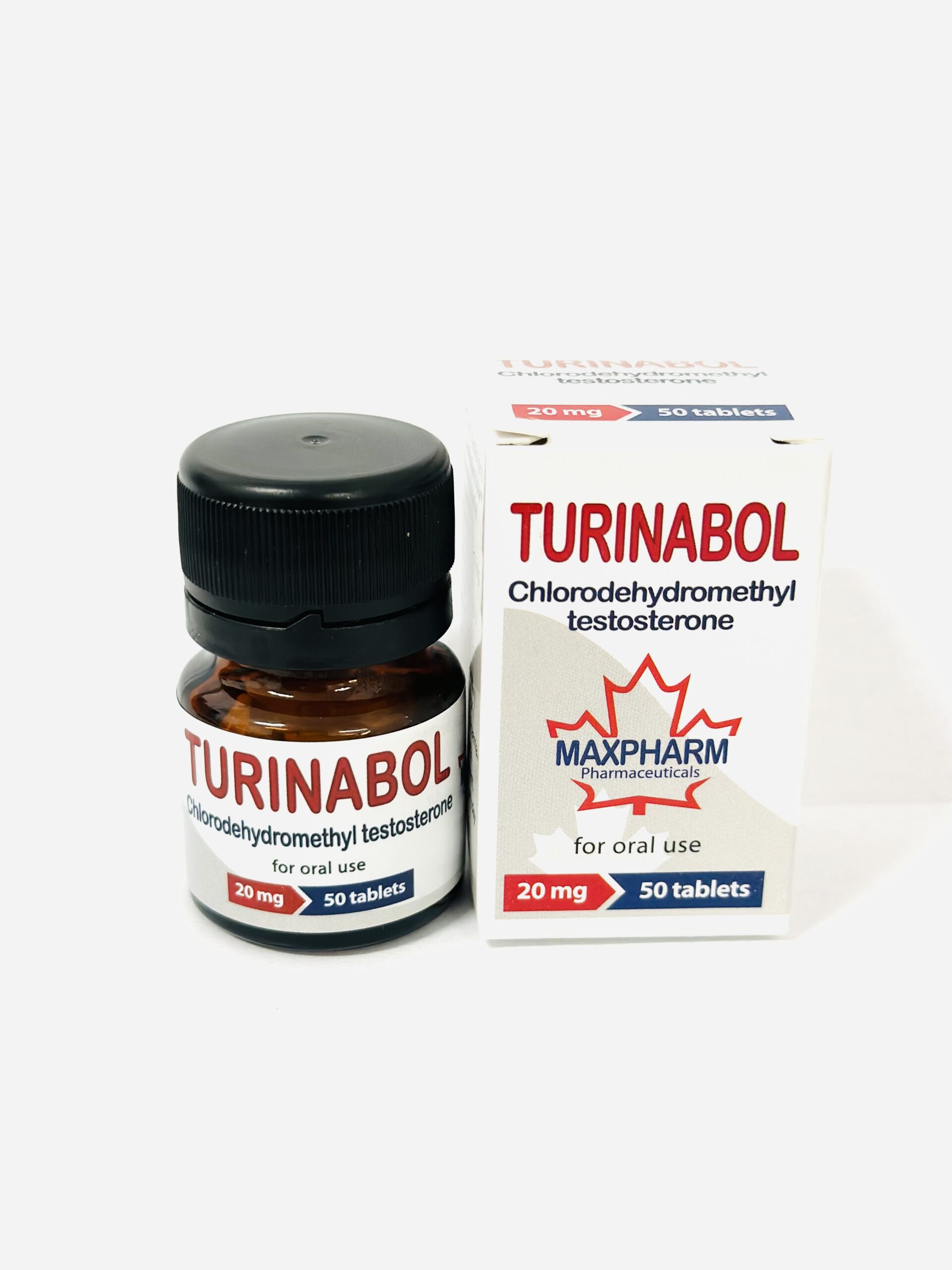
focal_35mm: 48
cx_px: 476
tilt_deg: -20.3
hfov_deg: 30.3
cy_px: 635
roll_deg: -1.2
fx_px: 1760
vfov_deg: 39.7
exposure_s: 1/50
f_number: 1.78
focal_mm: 6.86
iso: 125
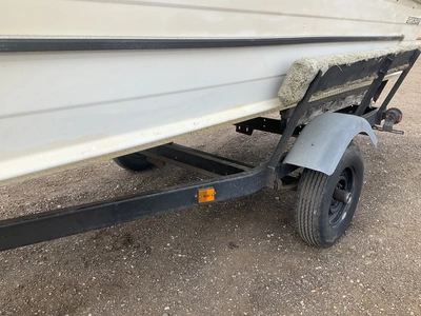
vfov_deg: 48.2
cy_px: 158
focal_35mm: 29
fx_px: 353
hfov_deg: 61.7
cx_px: 210
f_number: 1.8
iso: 25
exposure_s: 1/749
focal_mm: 3
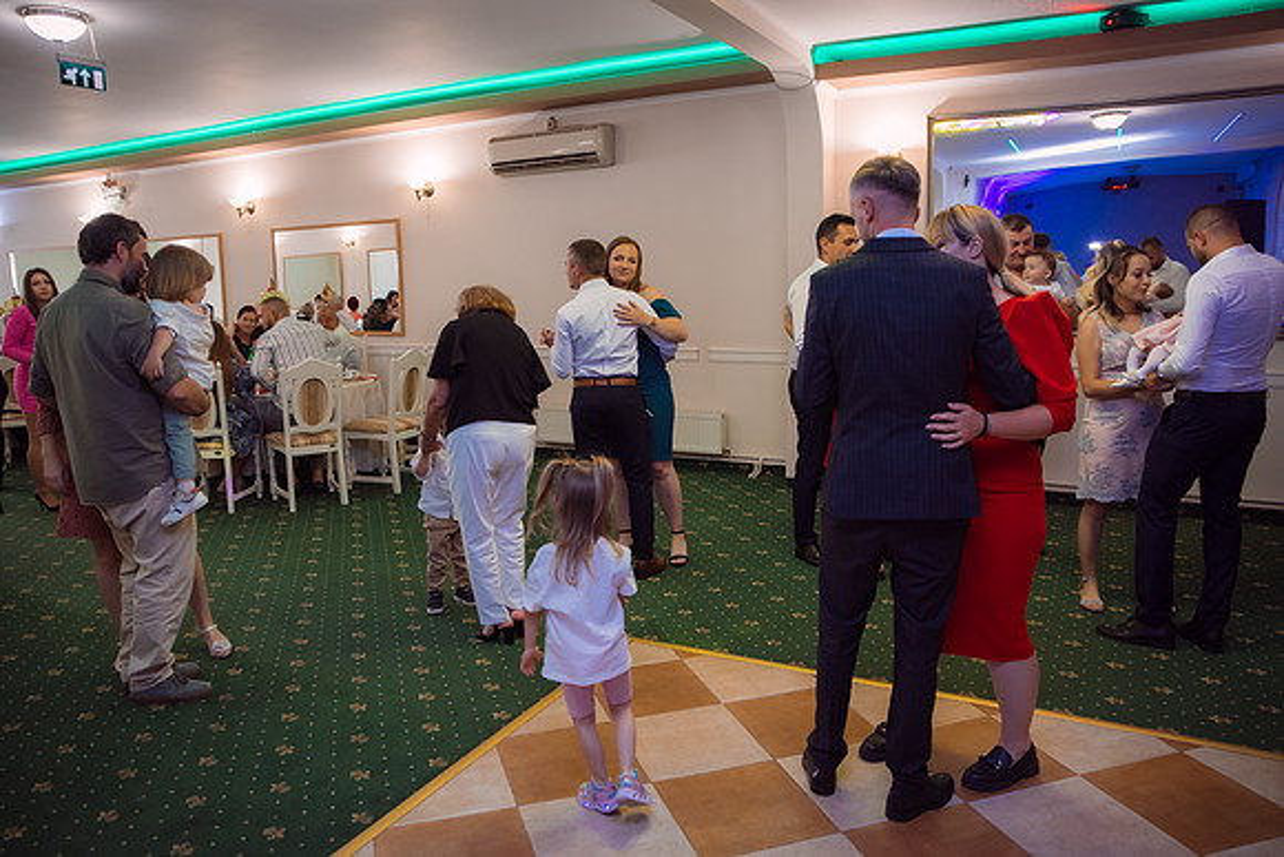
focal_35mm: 25
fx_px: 893
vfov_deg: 51.3
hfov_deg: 71.4
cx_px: 615
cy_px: 410
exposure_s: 1/200
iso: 1250
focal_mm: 24
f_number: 2.8
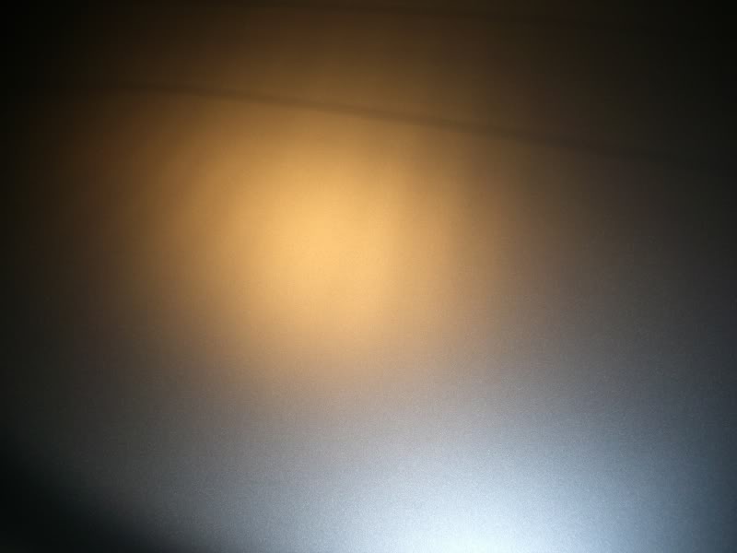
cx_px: 368
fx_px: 809
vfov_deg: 37.7
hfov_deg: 49.0
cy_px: 276
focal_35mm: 38
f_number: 2.8
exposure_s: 1/400
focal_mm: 7.9
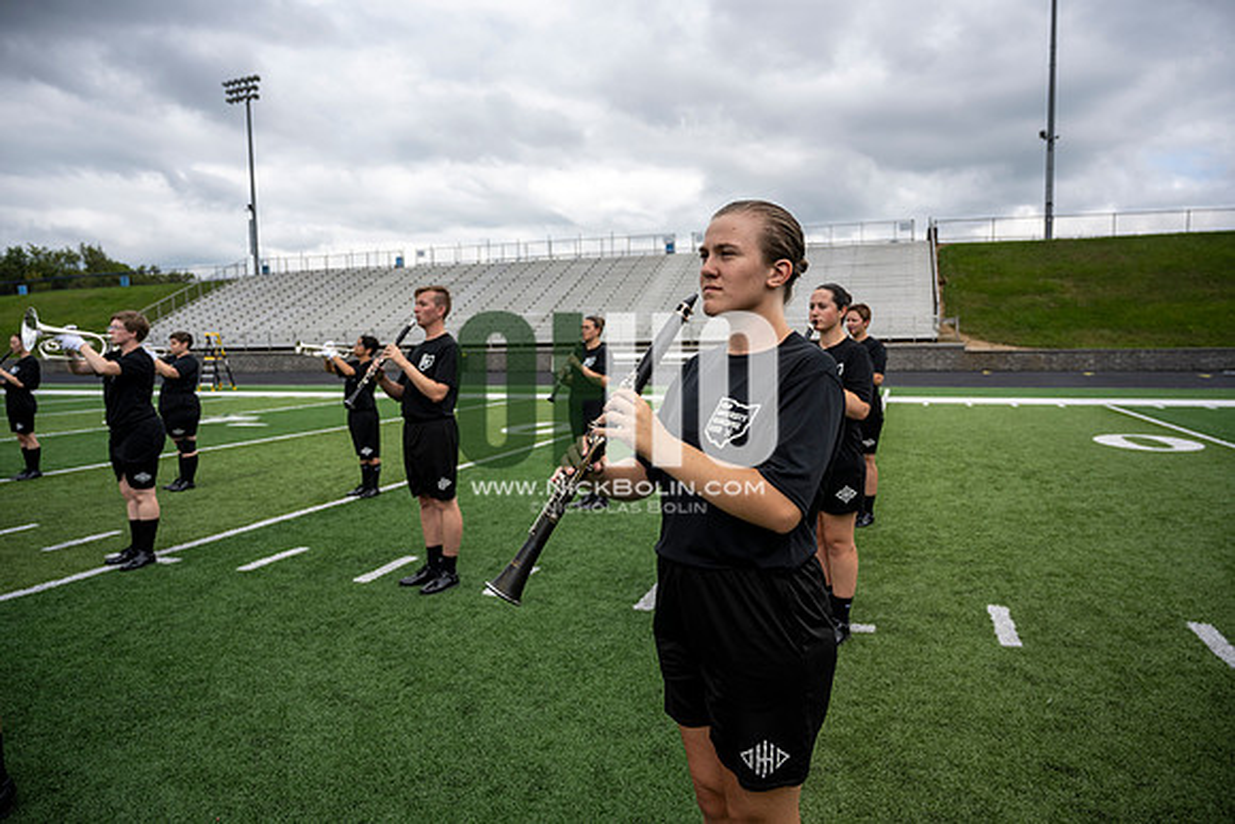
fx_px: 823
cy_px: 412
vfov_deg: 53.2
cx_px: 618
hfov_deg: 73.7
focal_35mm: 24
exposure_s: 1/800
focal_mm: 24
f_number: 4
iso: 160
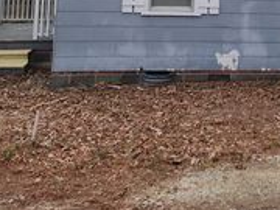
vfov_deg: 20.9
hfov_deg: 29.8
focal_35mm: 64
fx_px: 518
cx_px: 210
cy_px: -63
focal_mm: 5.4
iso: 20
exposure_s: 1/383
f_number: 1.8
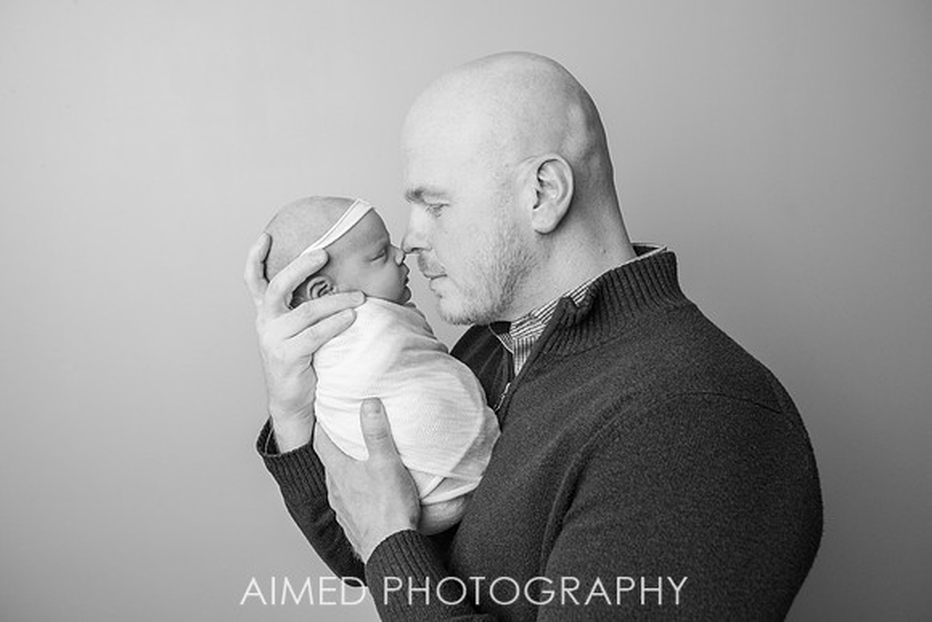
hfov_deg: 60.5
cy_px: 303
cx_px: 466
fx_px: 799
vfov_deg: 42.5
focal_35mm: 31
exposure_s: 1/200
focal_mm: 29
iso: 800
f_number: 4.5
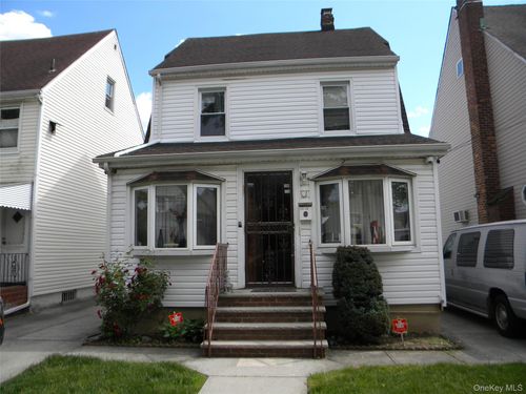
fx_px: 425
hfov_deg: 63.4
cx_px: 263
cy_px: 197
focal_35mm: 28
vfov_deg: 49.7
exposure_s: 1/606
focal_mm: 5
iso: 80
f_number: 3.5
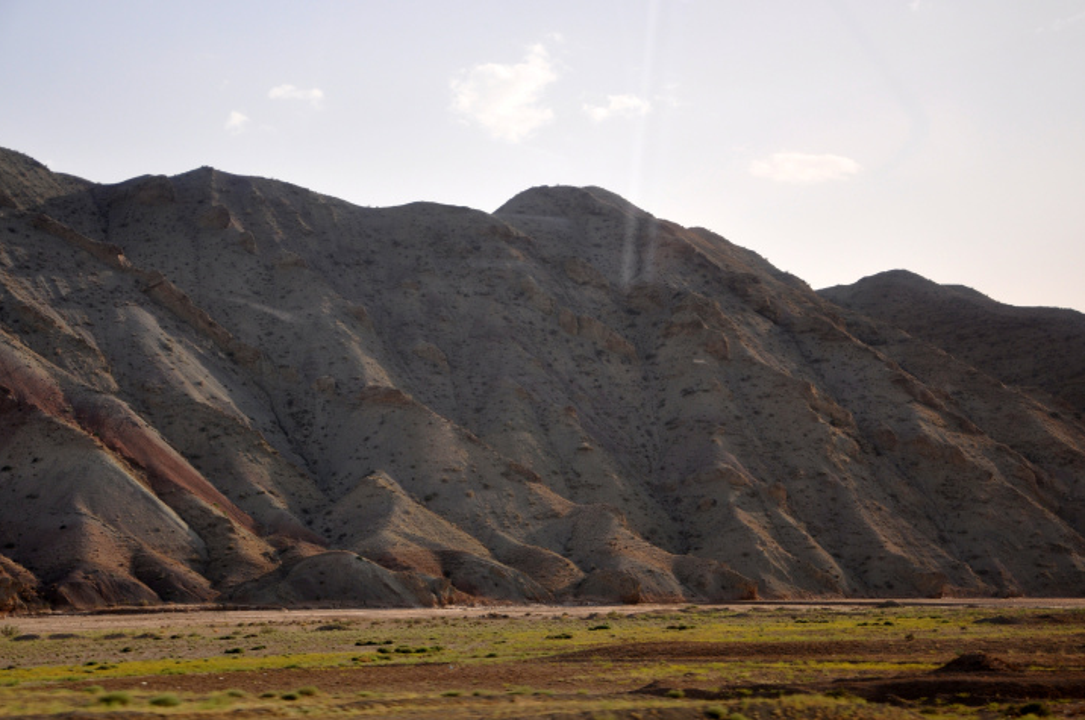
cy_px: 368
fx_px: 2558
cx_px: 558
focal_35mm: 85
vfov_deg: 16.0
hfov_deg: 23.9
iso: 250
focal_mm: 52
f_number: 5.6
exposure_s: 1/125
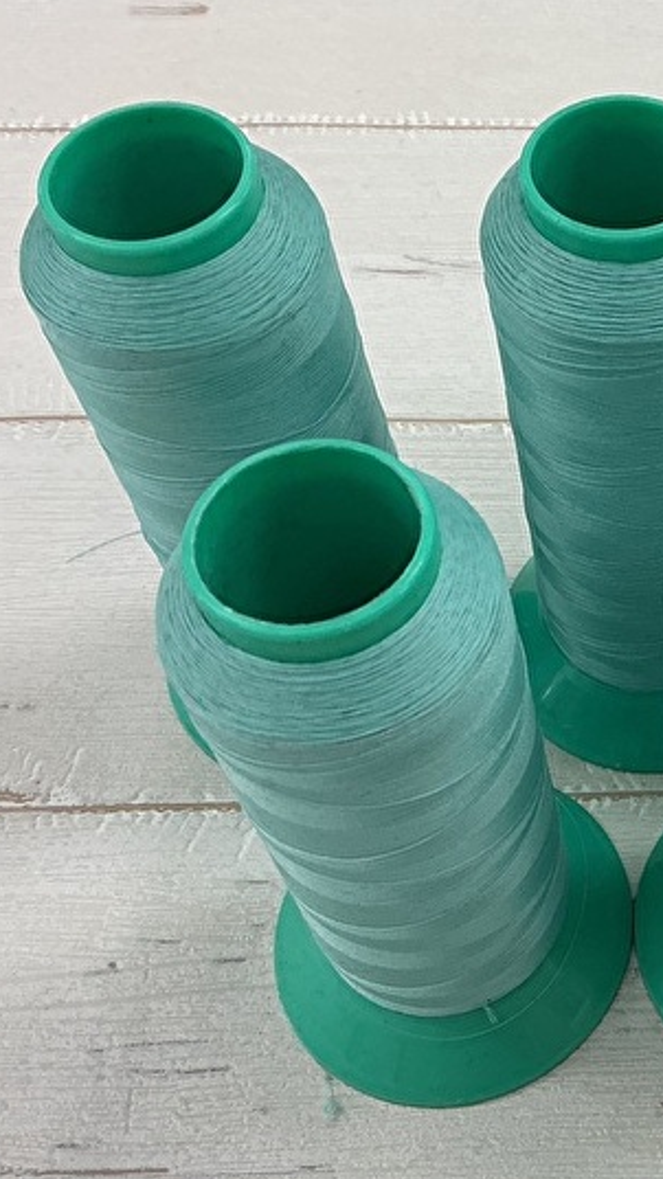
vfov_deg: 39.2
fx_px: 1657
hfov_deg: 20.9
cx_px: 819
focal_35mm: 53
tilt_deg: -56.3
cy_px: 583
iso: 40
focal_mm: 3
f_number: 1.8
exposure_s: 1/60
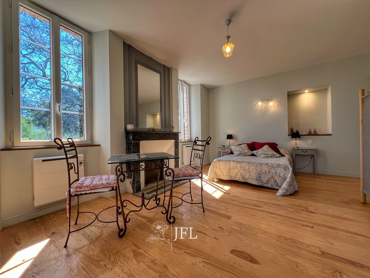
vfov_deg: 89.9
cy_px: 139
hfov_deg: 106.2
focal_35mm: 13
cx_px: 185
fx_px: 139
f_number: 1.8
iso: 32
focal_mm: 1.57
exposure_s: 1/102
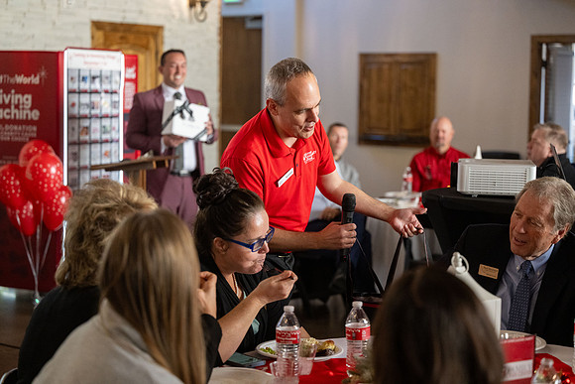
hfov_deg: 28.8
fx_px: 1118
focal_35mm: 70
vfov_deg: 19.5
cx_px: 288
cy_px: 192
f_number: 2.8
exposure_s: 1/500
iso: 2500
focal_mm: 70
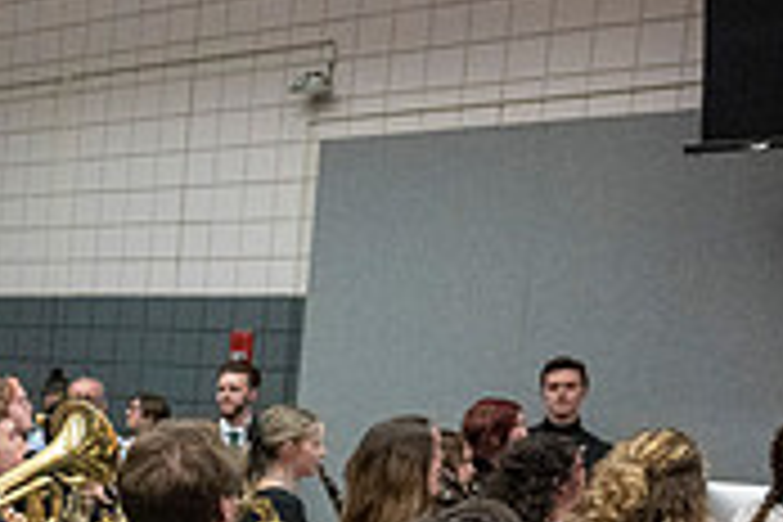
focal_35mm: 80
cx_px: -428
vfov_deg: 16.5
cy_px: 574
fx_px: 1740
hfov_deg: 21.0
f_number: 4
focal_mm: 24
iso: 10000
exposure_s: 1/500
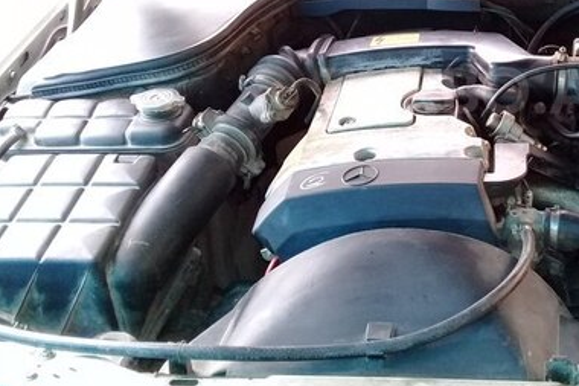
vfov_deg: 23.9
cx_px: 475
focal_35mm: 56
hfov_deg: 34.4
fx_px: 900
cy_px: 91
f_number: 2.2
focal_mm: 3.3
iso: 125
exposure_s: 1/33
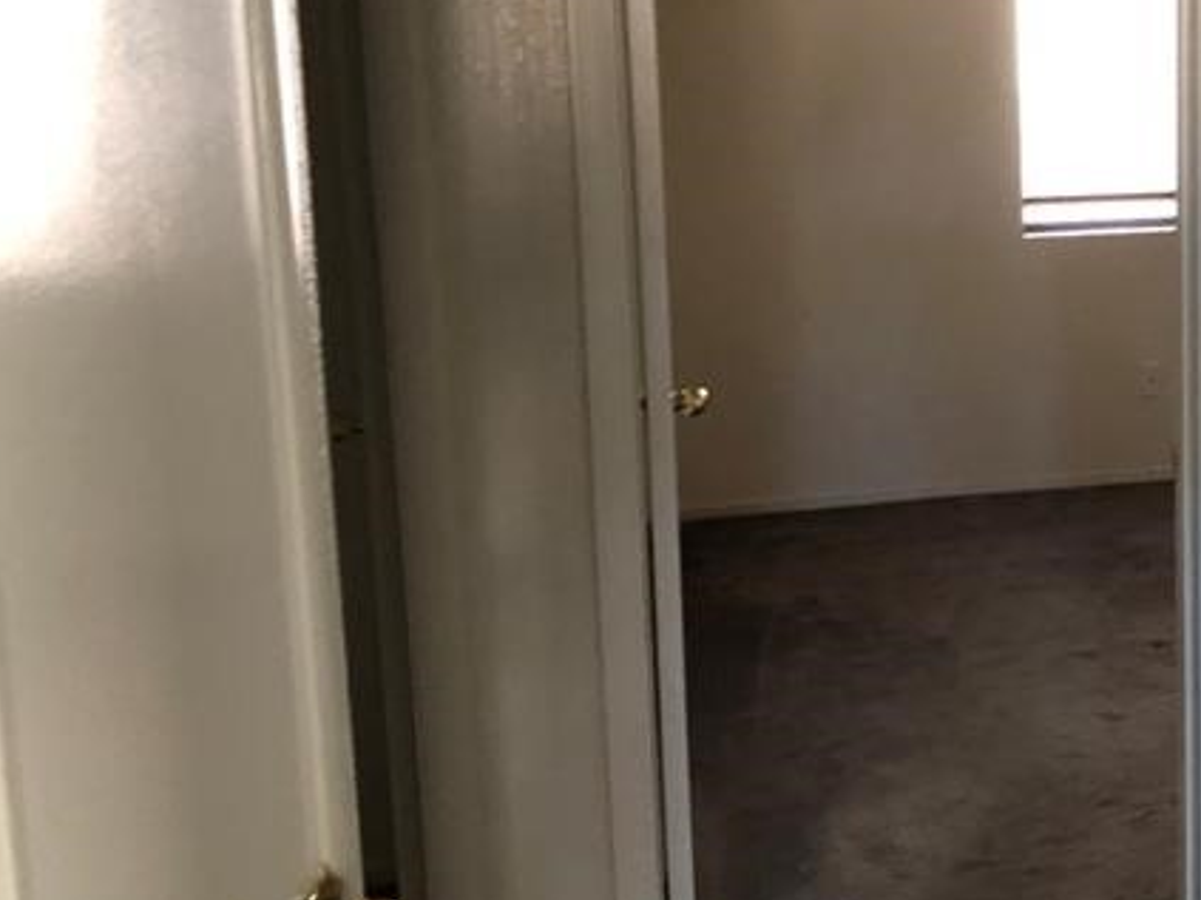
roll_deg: +1.6
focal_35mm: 53
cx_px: 1045
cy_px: 338
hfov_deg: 34.5
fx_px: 1838
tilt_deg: -7.3
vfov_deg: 27.4
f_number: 1.8
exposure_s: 1/6
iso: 100
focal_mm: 3.99
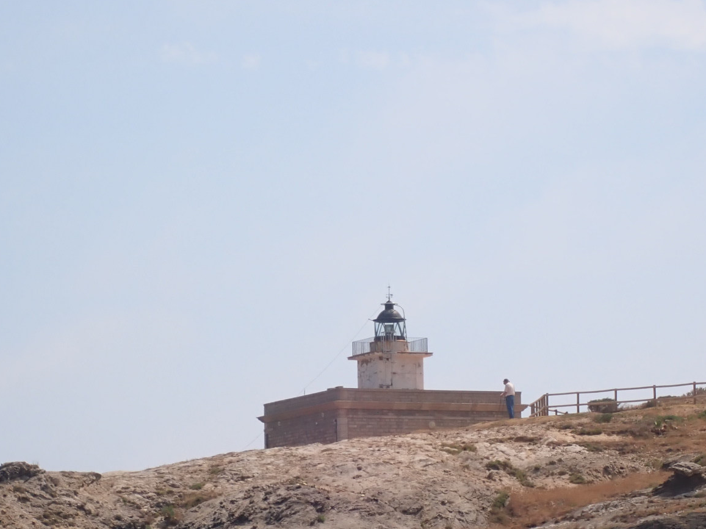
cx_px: 343
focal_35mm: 166
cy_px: 431
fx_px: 3385
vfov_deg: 8.9
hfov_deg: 11.9
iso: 100
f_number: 6.3
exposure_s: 1/500
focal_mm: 18
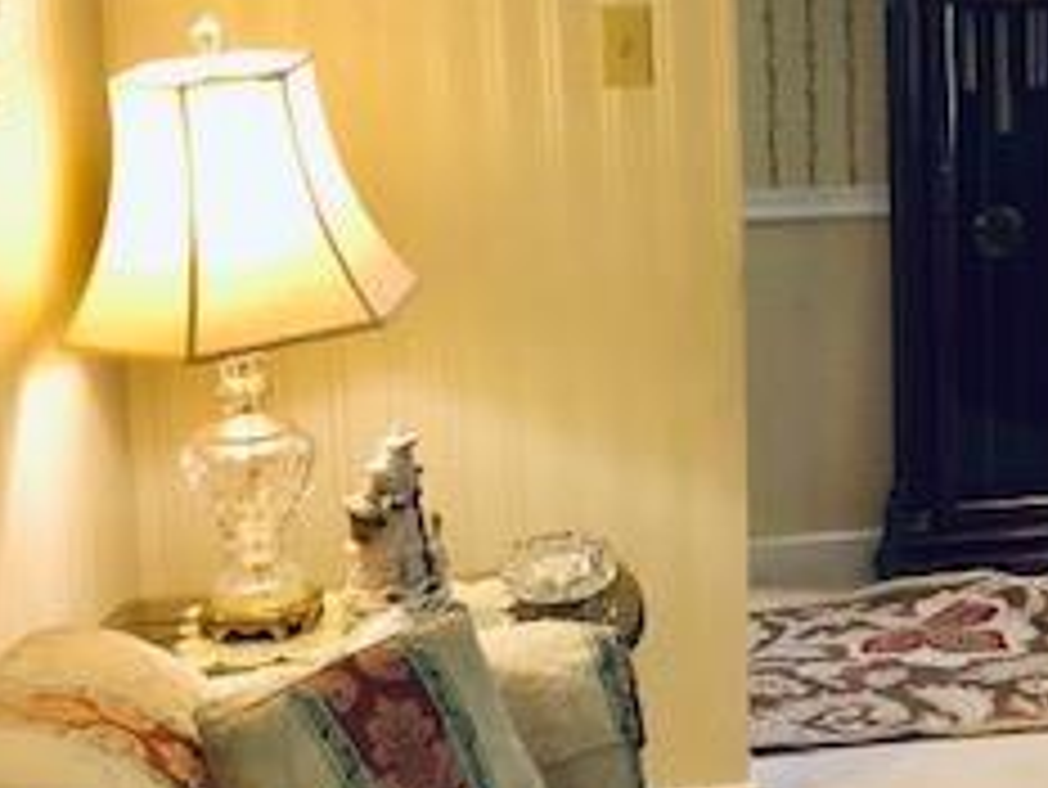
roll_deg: -0.6
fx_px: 2332
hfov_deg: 23.6
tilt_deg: -9.8
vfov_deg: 19.0
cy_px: 203
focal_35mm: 77
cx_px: 1178
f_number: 1.8
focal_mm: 4
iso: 80
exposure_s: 1/15
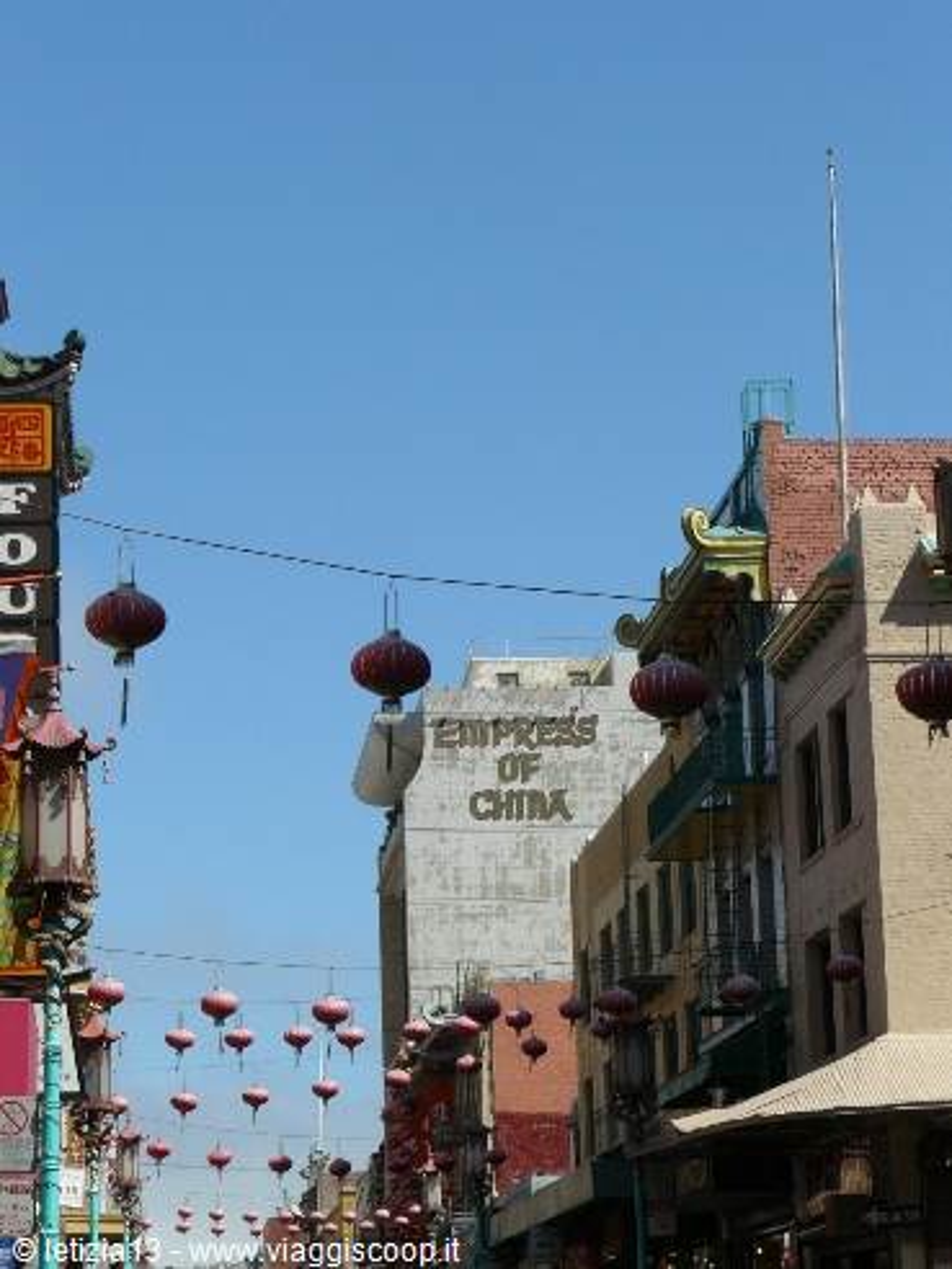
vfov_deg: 20.7
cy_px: 634
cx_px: 476
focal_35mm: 95
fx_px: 3484
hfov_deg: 15.6
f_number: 6.3
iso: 100
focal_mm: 15.8
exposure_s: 1/400
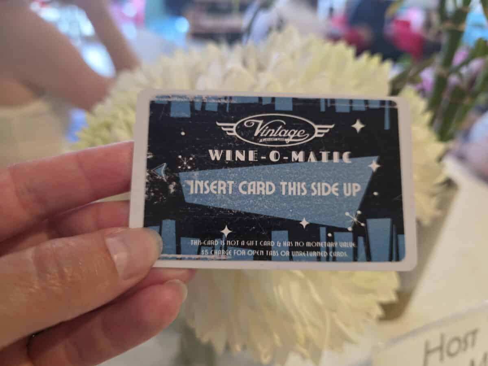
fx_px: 324
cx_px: 244
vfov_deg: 58.9
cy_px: 183
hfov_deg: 73.9
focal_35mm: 23
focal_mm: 6.3
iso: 1000
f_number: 1.7
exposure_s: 1/120
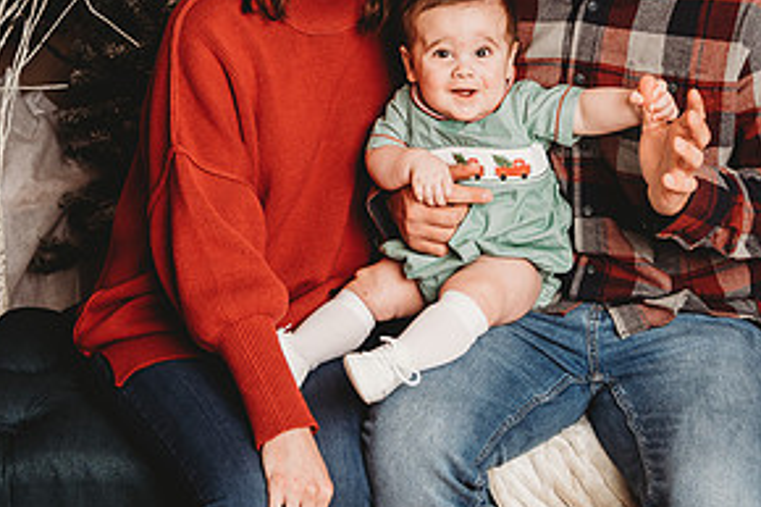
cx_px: 391
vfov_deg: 17.6
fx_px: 1606
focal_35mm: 76
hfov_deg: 26.7
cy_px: 20
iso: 100
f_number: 4
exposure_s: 1/160
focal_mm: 38
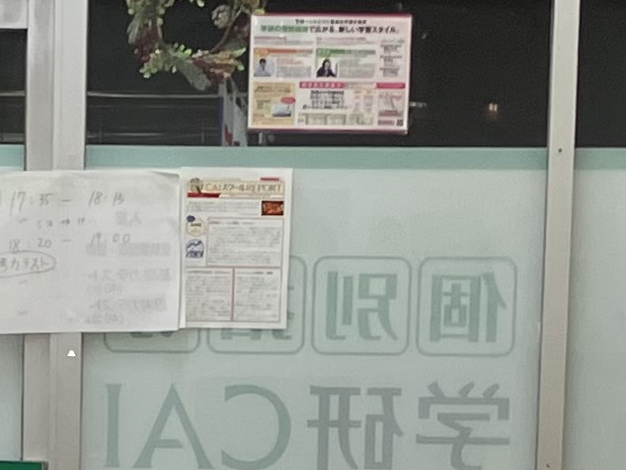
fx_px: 3671
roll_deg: +0.2
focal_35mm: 203
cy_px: 911
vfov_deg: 7.1
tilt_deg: -7.0
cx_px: -50
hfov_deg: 9.7
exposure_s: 1/100
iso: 50
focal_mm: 3.99
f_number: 1.8
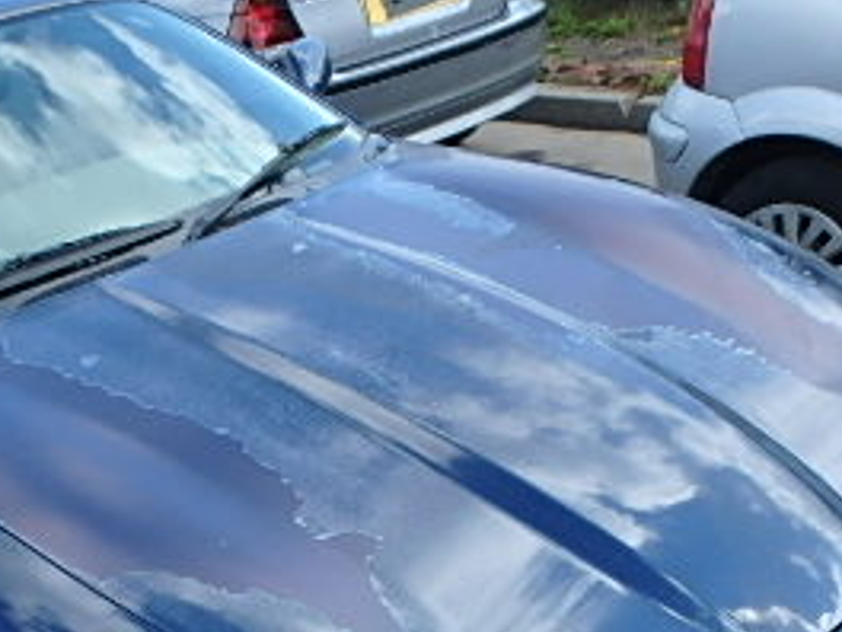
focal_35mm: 51
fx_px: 1241
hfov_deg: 36.9
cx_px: 255
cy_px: 734
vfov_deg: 25.9
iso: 125
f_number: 3.5
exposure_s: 1/400
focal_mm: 3.7
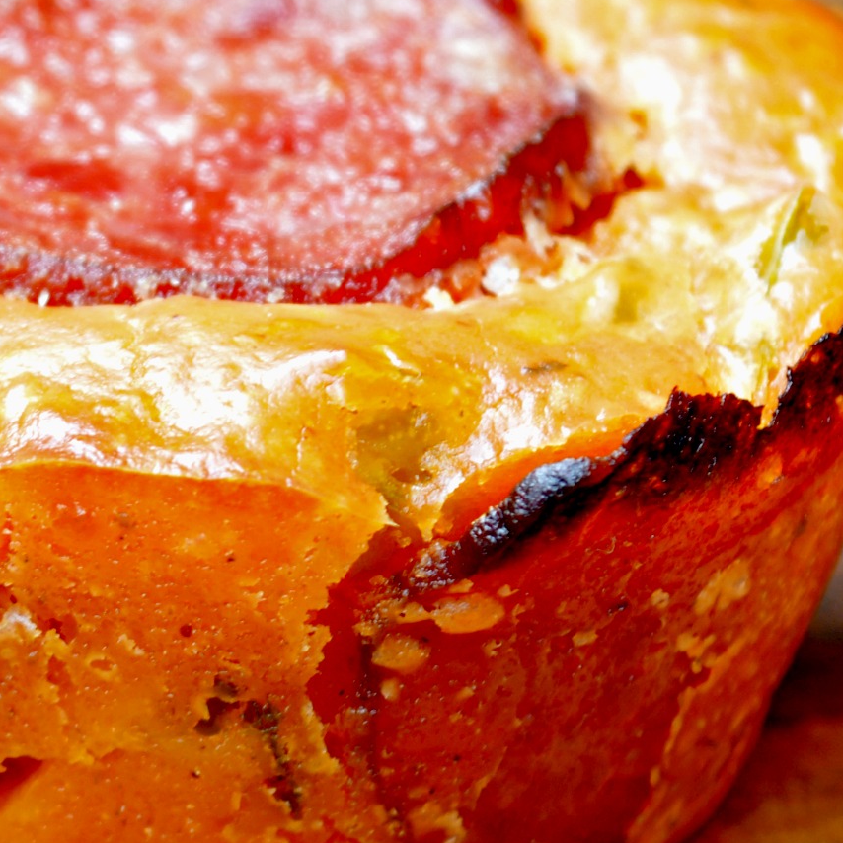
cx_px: -273
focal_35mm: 273
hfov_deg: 6.4
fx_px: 7512
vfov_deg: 6.4
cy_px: 65
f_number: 5.6
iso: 100
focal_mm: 55
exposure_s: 1/25
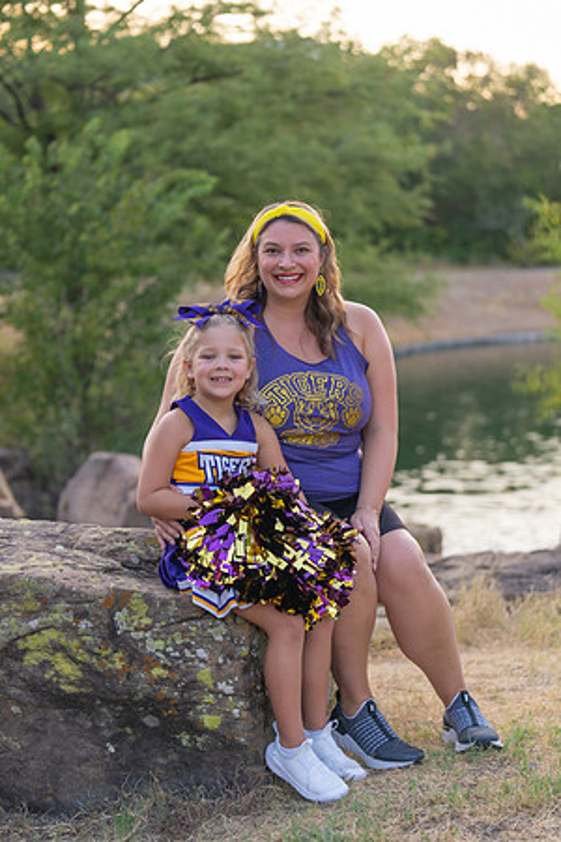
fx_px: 1636
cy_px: 421
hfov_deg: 19.5
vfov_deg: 28.8
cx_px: 280
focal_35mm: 70
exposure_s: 1/320
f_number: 2.8
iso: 400
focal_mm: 70
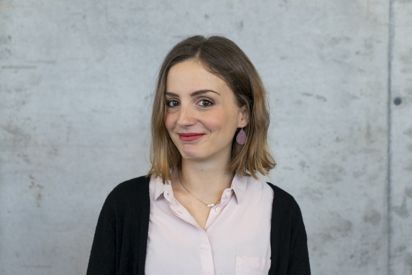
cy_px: 138
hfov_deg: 33.9
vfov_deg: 23.0
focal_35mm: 59
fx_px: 676
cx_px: 206
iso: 320
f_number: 4.5
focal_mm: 59
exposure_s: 1/30
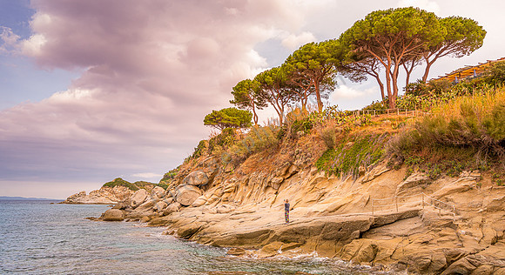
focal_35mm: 30
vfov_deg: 38.4
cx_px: 252
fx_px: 393
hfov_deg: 65.5
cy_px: 168
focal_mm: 28
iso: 800
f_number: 8
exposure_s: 1/320
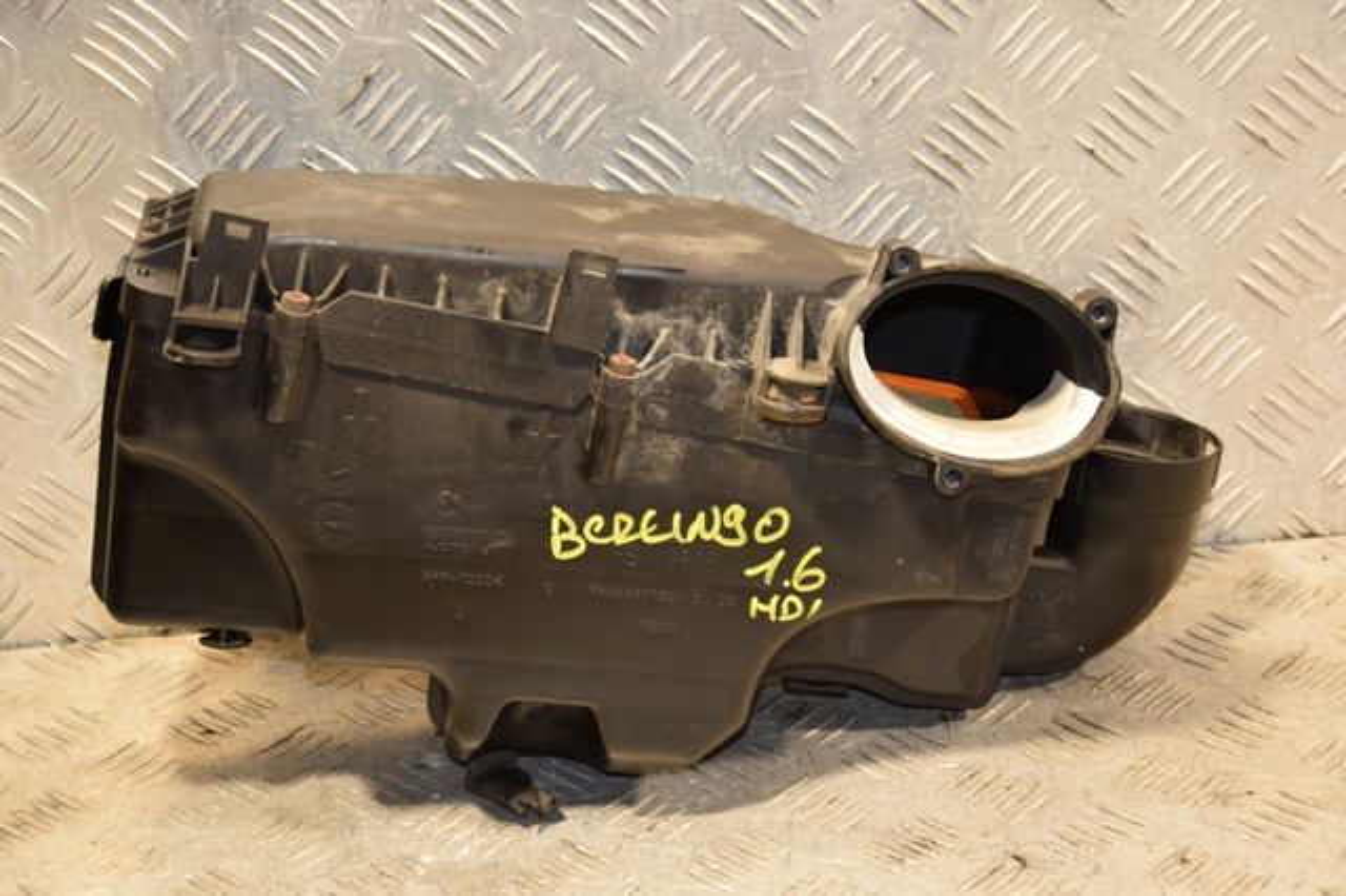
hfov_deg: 21.9
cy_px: 448
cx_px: 673
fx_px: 3475
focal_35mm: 93
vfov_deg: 14.7
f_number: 5.3
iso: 800
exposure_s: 1/100
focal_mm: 62
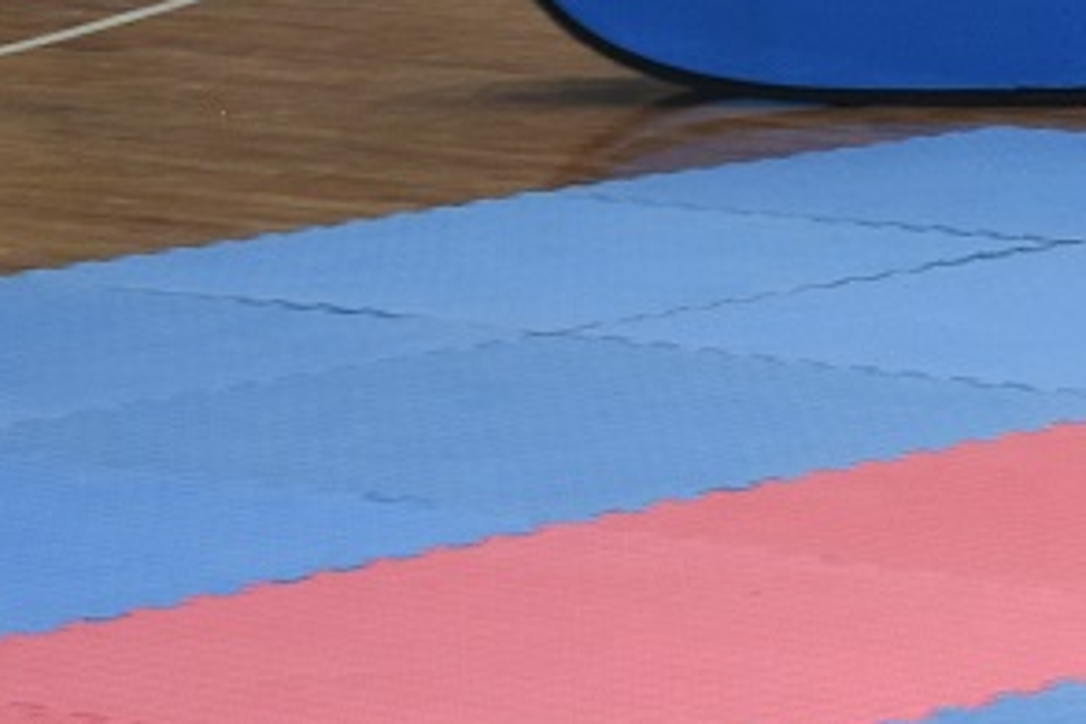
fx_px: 7390
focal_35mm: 245
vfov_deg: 5.5
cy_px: -403
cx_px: 2497
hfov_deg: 7.9
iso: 400
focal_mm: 32
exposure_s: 1/60
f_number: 4
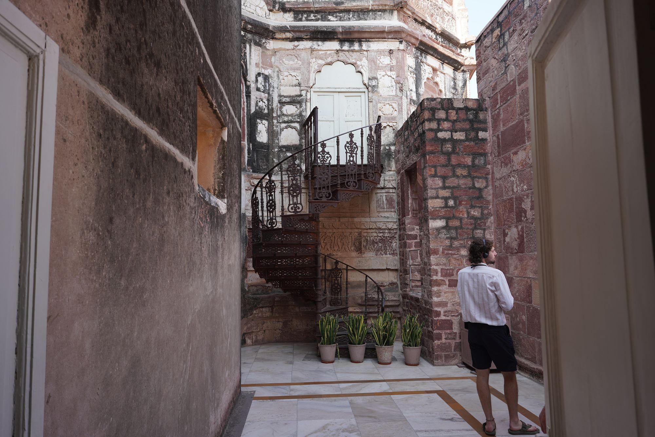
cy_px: 218
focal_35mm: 24
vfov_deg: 53.1
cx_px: 328
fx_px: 437
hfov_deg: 73.7
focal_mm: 24
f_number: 5.6
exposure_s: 1/100
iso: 100
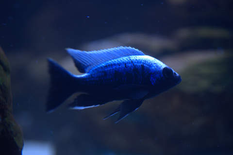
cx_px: 116
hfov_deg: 39.6
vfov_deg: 26.9
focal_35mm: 50
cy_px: 78
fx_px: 323
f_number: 3.3
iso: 1100
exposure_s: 1/125
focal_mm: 50
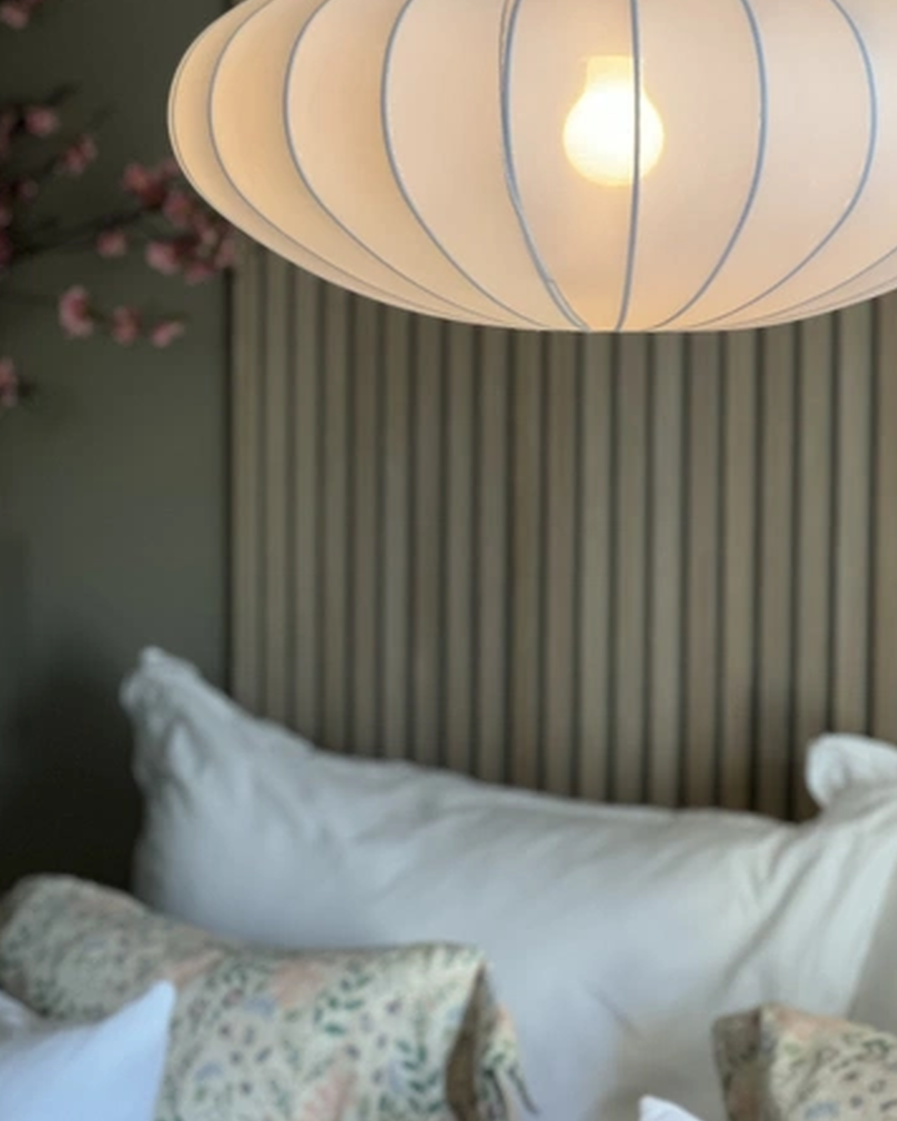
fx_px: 3584
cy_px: 456
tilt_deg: -1.8
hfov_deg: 14.3
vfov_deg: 17.8
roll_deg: -1.4
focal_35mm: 108
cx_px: 567
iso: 200
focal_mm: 9
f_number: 2.8
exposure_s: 1/33
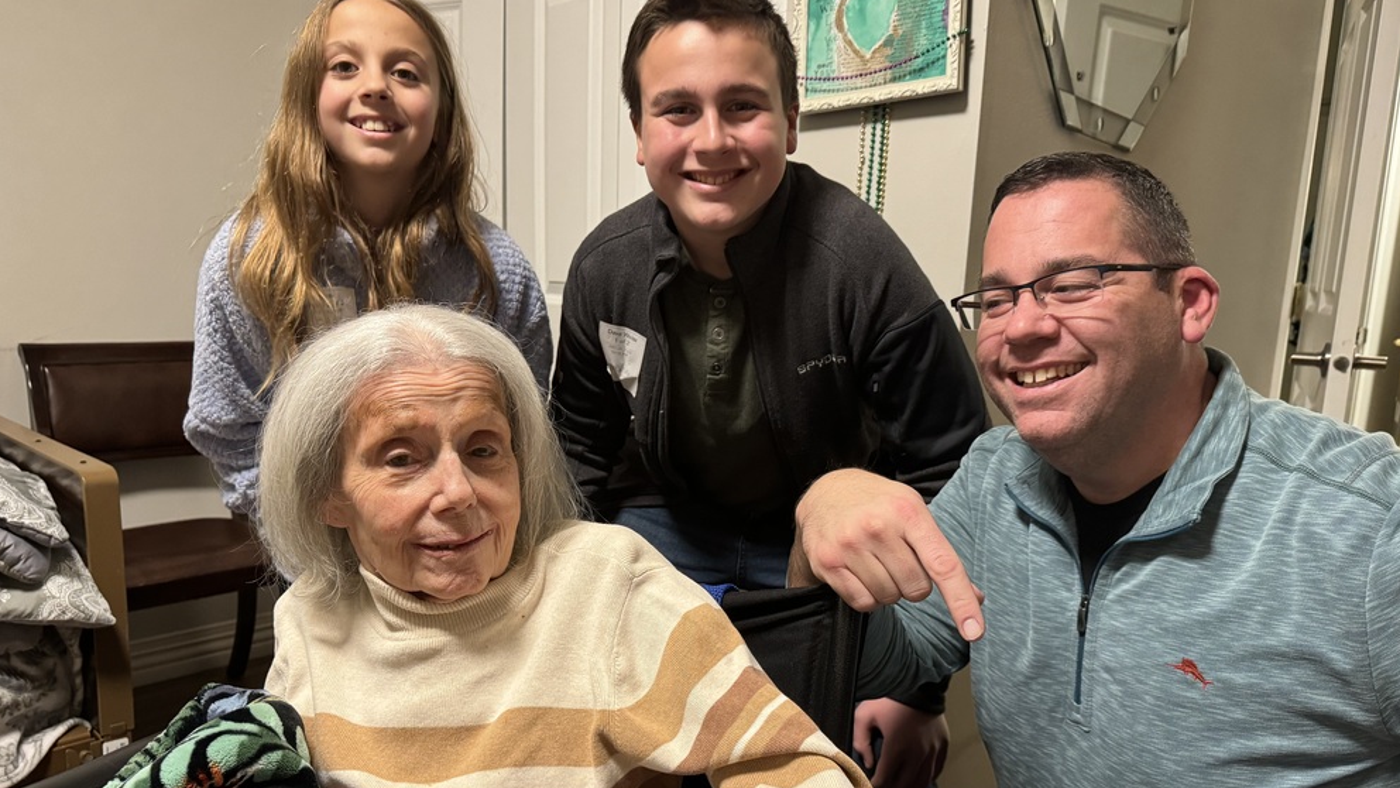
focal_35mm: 27
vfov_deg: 42.7
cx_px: 700
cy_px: 463
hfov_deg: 69.9
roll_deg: -2.9
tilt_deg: -11.1
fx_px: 1002
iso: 400
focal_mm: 6.86
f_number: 1.78
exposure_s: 1/60
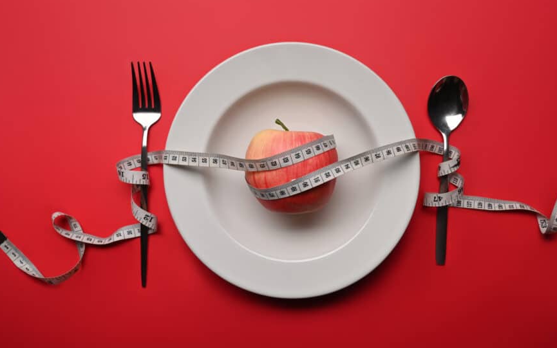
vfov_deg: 35.7
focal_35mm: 36
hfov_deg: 54.4
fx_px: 541
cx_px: 312
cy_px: 171
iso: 320
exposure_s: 1/30
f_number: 11
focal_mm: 29.5
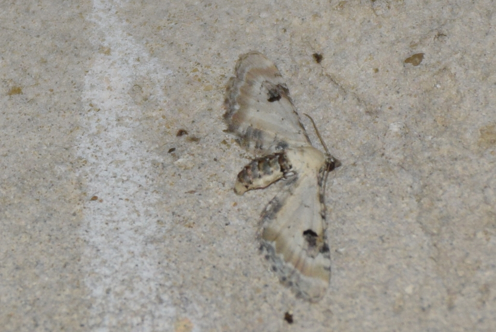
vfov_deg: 6.6
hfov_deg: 9.8
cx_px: 248
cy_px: 166
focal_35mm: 210
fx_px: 2896
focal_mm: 140
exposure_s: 1/200
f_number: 5.6
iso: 320
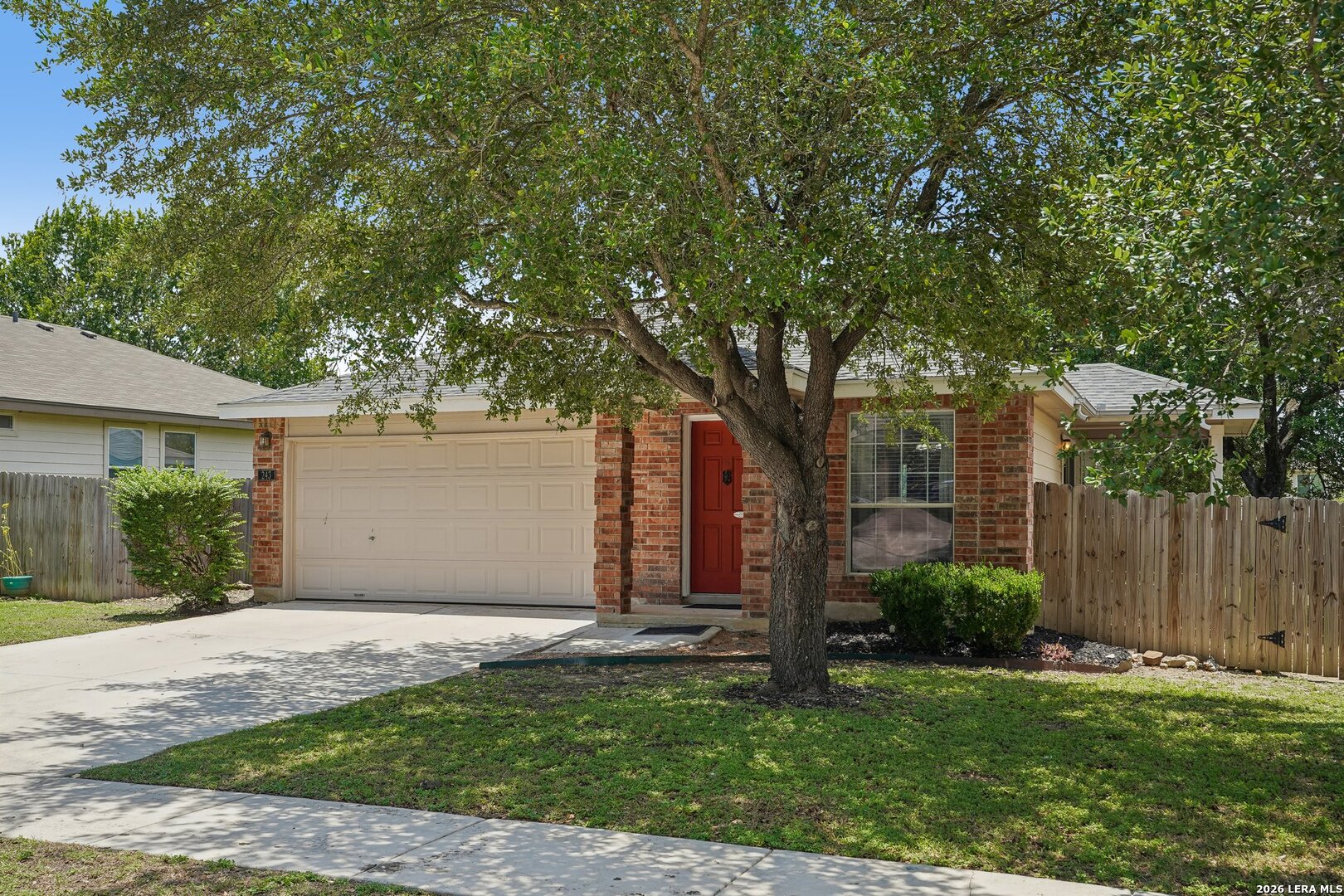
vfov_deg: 37.9
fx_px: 1307
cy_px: 448
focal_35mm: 35
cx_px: 672
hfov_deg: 54.4
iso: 100
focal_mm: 35
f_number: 8
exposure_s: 1/100
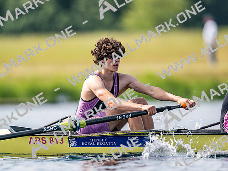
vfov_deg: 2.2
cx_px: 124
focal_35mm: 674
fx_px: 4436
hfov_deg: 2.9
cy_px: 87
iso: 220
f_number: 4
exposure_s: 1/2500
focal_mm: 600
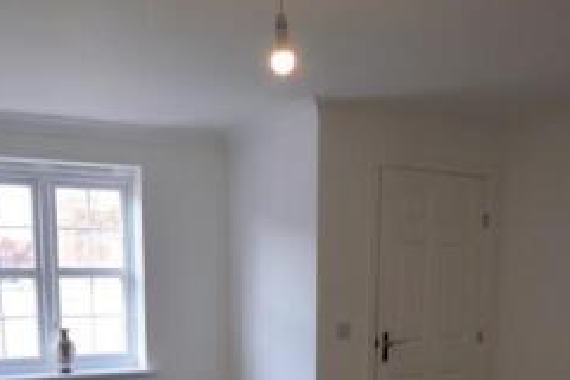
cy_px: 413
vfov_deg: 29.5
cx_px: 252
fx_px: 649
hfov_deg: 47.3
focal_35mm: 41
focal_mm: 10
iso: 100
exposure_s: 1/160
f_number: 7.1
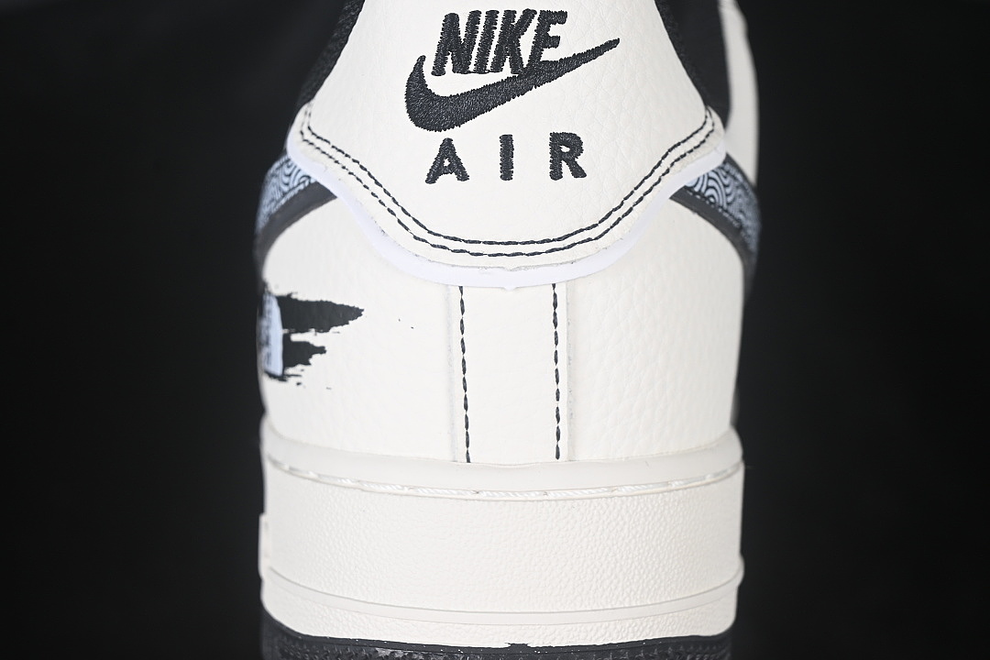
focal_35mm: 75
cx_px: 495
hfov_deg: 27.0
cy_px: 330
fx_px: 2062
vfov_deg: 18.2
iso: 160
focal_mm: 50
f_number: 7.1
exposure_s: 1/80
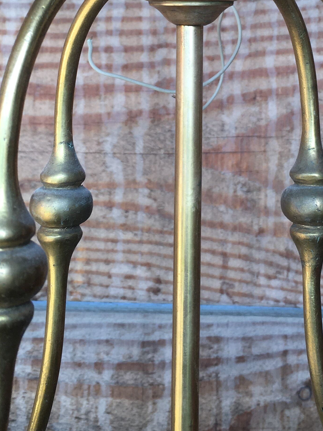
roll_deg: -2.3
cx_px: 215
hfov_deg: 22.8
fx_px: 796
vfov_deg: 28.5
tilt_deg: +0.9
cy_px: 4
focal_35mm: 64
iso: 25
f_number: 2.2
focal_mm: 4.15
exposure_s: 1/121
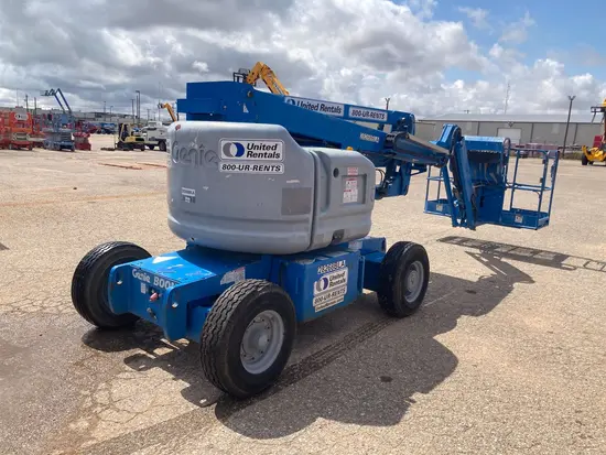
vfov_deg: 49.8
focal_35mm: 28
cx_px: 303
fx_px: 490
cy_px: 228
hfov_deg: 63.4
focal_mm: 3.99
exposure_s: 1/2703
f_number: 1.8
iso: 20
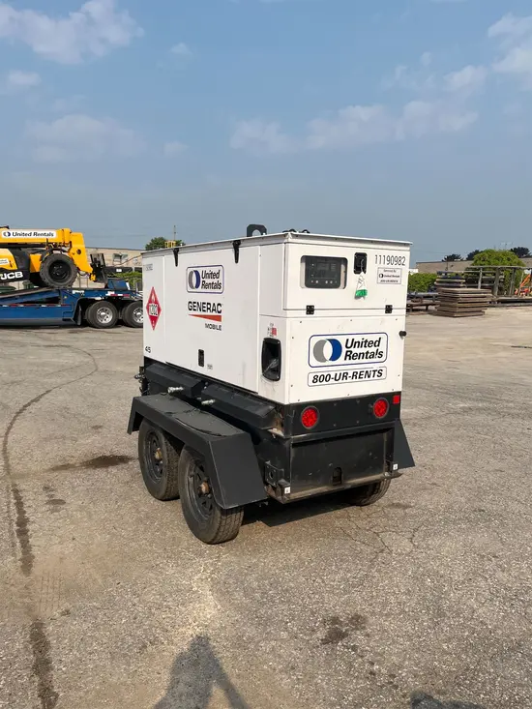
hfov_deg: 53.1
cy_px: 354
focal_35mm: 26
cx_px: 266
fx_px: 533
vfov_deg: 67.3
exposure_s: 1/4484
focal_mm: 5.1
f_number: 1.6
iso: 50
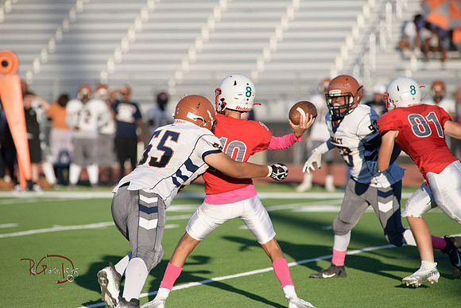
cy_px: 154
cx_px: 230
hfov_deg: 6.9
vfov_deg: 4.6
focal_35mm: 300
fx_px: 3842
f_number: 5
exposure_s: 1/8000
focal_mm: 300
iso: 1000
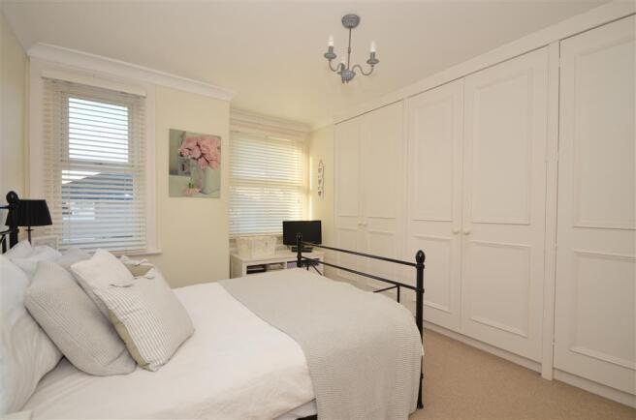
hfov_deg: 100.5
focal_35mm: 15
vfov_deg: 77.0
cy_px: 210
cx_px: 318
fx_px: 264
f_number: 13
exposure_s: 1/40
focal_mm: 10
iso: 400
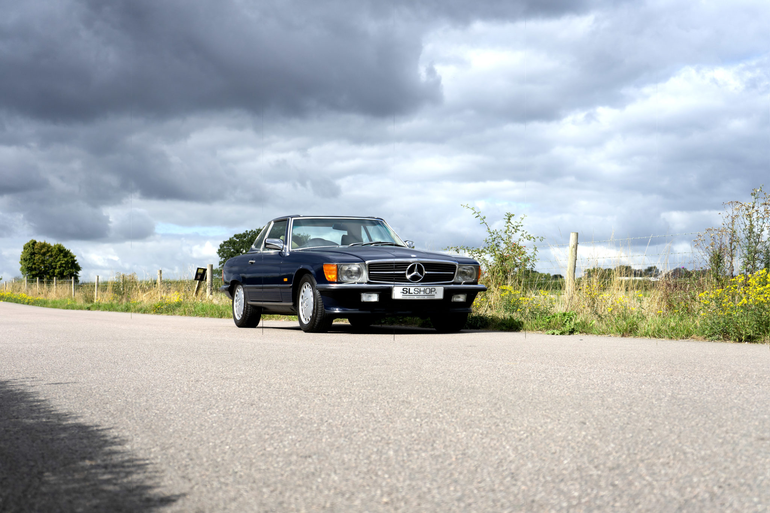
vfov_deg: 26.0
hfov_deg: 38.2
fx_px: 1112
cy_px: 256
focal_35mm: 52
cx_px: 385
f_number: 5.6
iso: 250
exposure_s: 1/2000
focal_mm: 52
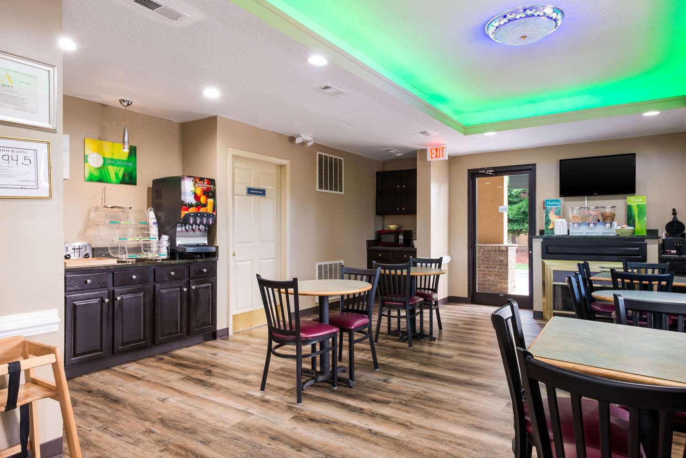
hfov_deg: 76.1
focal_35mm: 23
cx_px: 343
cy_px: 229
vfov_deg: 55.1
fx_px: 438
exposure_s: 1/2
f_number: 11
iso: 320
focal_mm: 23
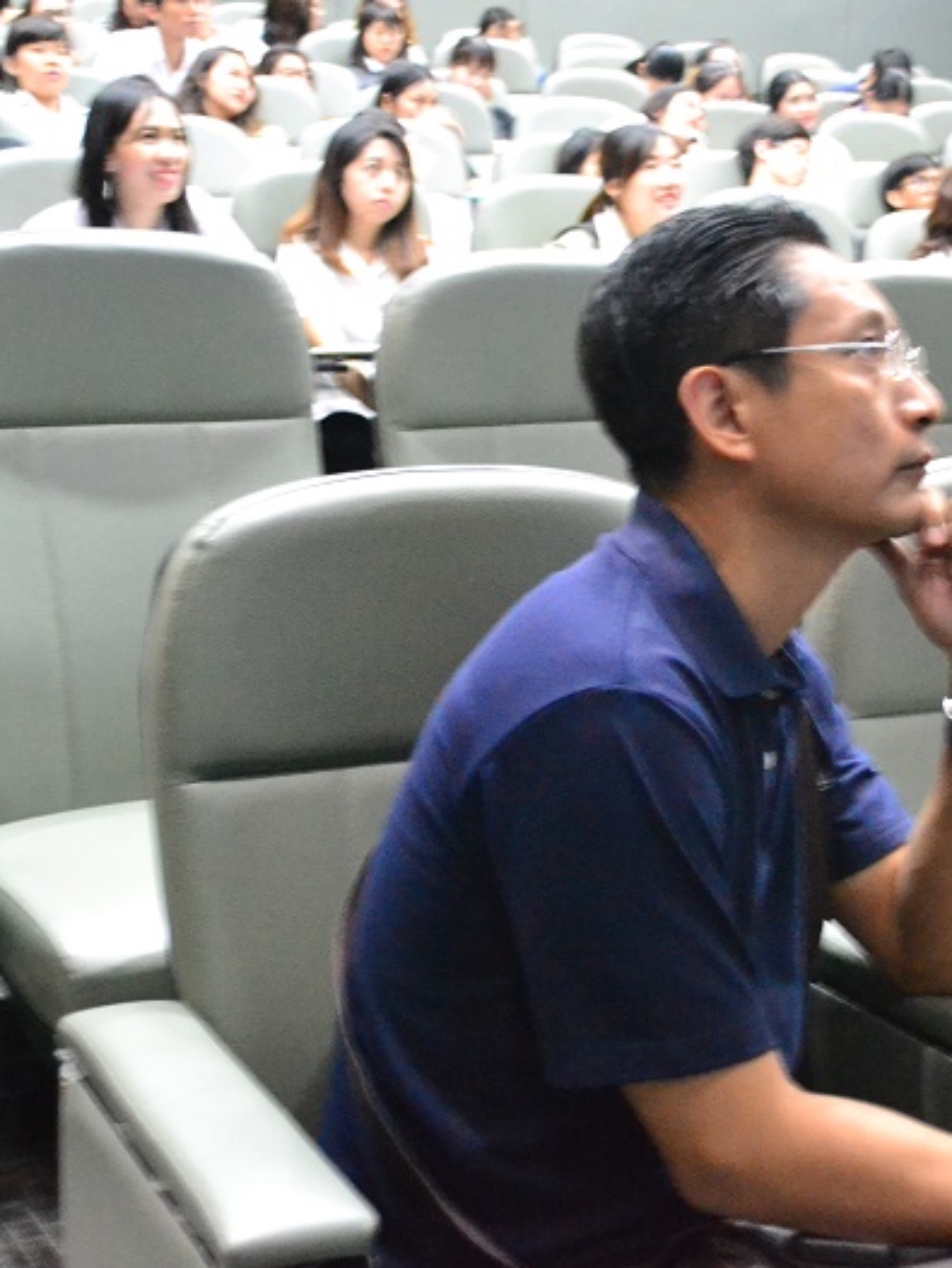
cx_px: 766
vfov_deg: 33.8
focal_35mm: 57
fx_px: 2088
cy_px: 633
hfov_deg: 25.2
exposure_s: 1/13
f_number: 4.2
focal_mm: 26
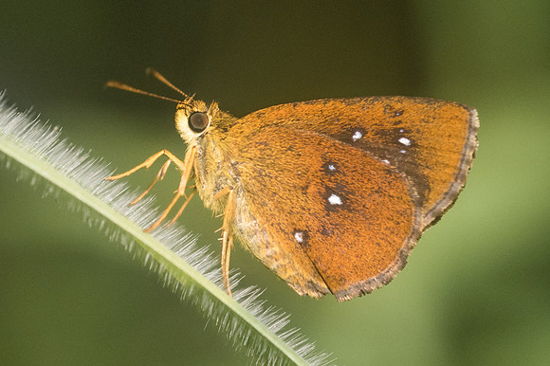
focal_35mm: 378
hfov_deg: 5.5
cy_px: 216
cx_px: 273
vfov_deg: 3.6
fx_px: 5769
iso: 1000
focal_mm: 150
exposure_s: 1/500
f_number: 10
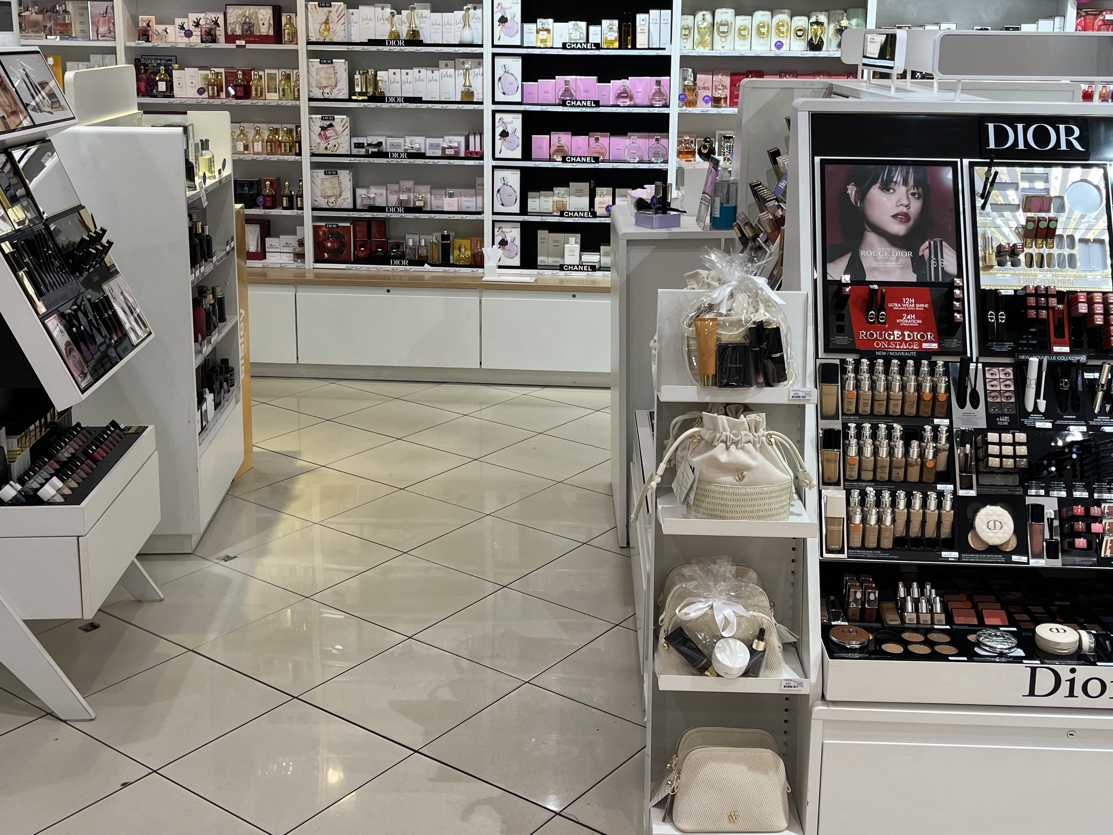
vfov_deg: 35.7
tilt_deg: -13.5
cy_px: 295
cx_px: 551
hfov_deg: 46.8
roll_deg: -1.0
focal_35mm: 40
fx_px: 1286
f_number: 1.6
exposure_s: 1/123
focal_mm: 5.1
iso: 32
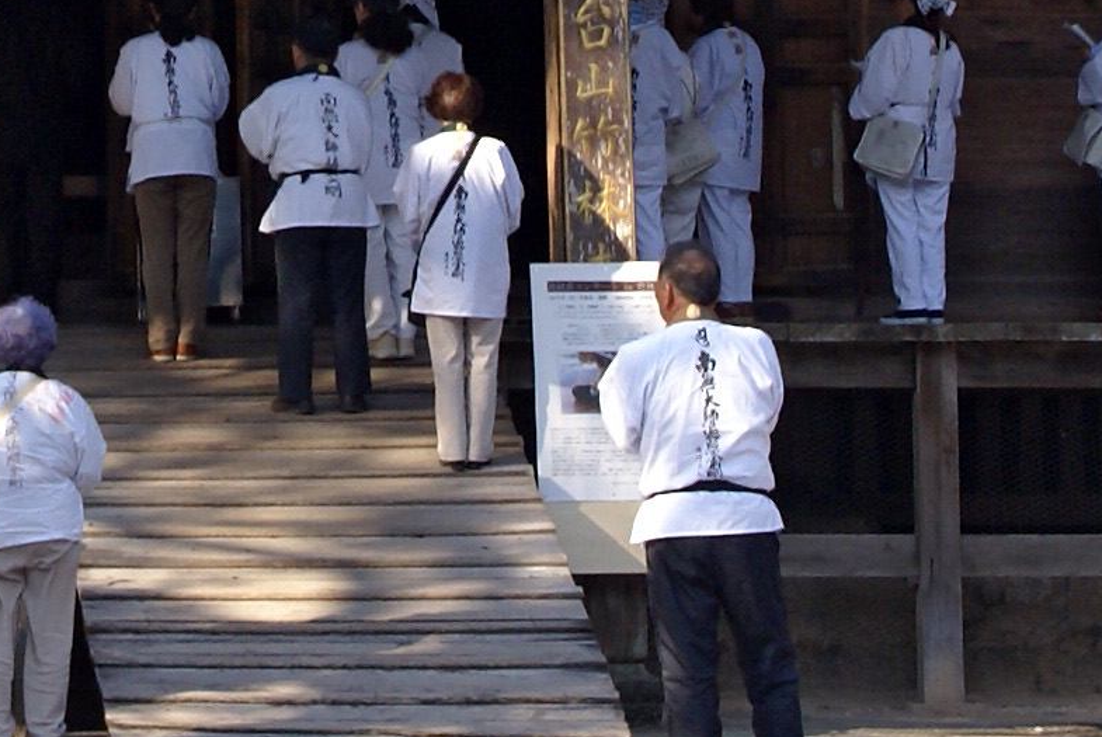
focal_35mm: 222
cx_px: -198
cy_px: -637
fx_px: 6802
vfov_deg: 6.1
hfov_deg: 9.2
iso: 250
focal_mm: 30
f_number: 6.3
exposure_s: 1/60
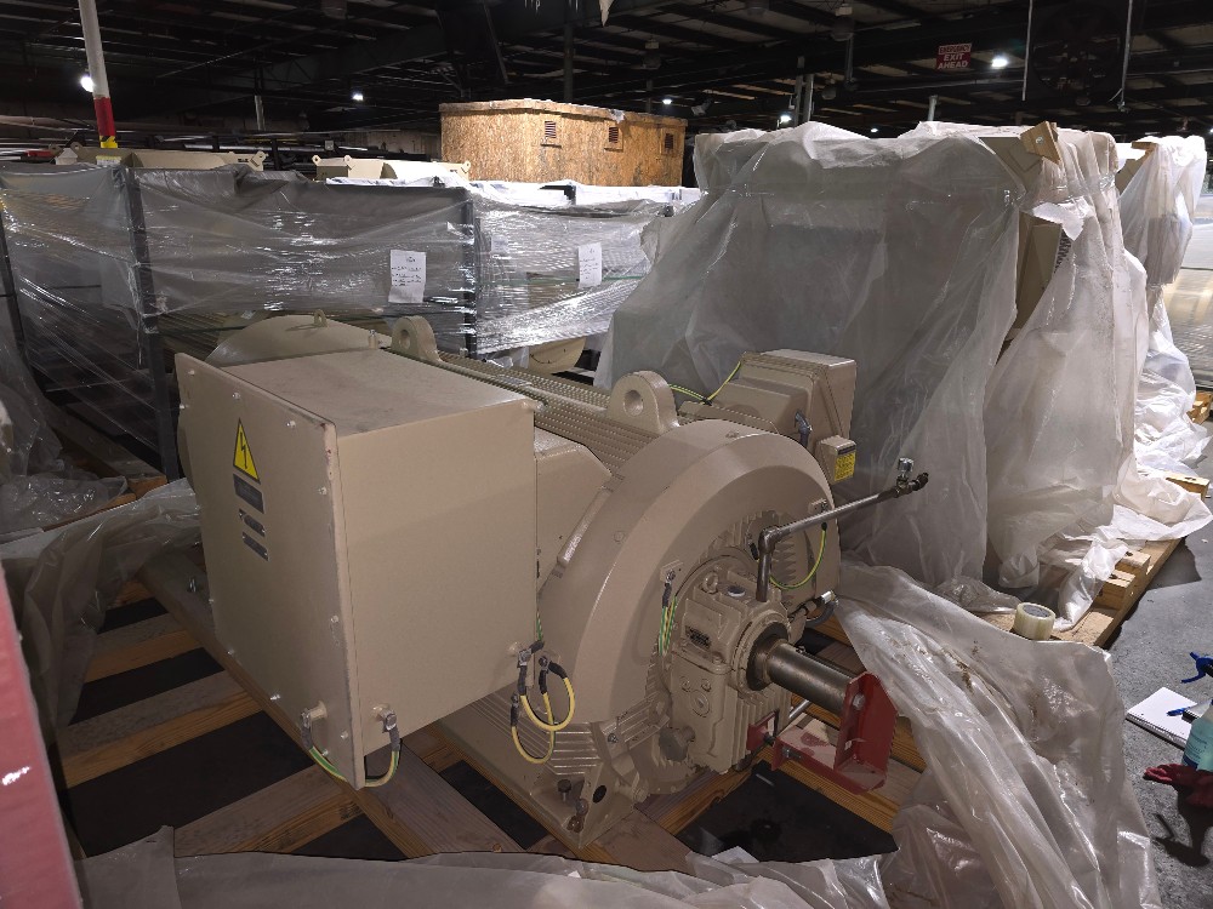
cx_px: 606
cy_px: 454
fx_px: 806
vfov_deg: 58.9
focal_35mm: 23
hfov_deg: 73.9
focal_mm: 6.3
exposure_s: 1/17
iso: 125
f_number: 1.7
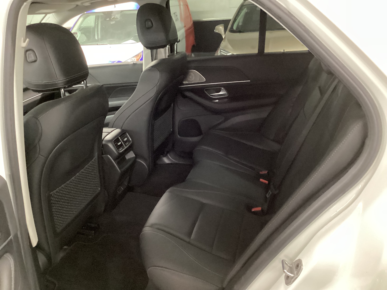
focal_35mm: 31
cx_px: 194
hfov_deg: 58.4
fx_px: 347
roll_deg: +3.5
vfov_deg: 45.4
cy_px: 145
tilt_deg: -23.3
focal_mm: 3.3
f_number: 2.4
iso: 640
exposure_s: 1/17
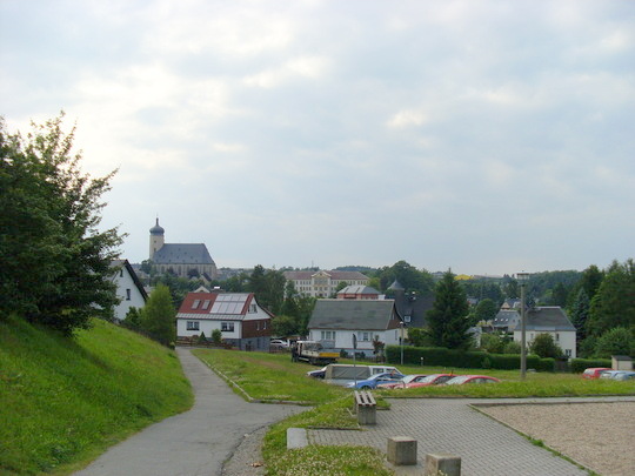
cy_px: 238
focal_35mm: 38
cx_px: 318
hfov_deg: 49.0
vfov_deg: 37.7
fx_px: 697
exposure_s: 1/250
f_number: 7.7
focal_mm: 6.3
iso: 80
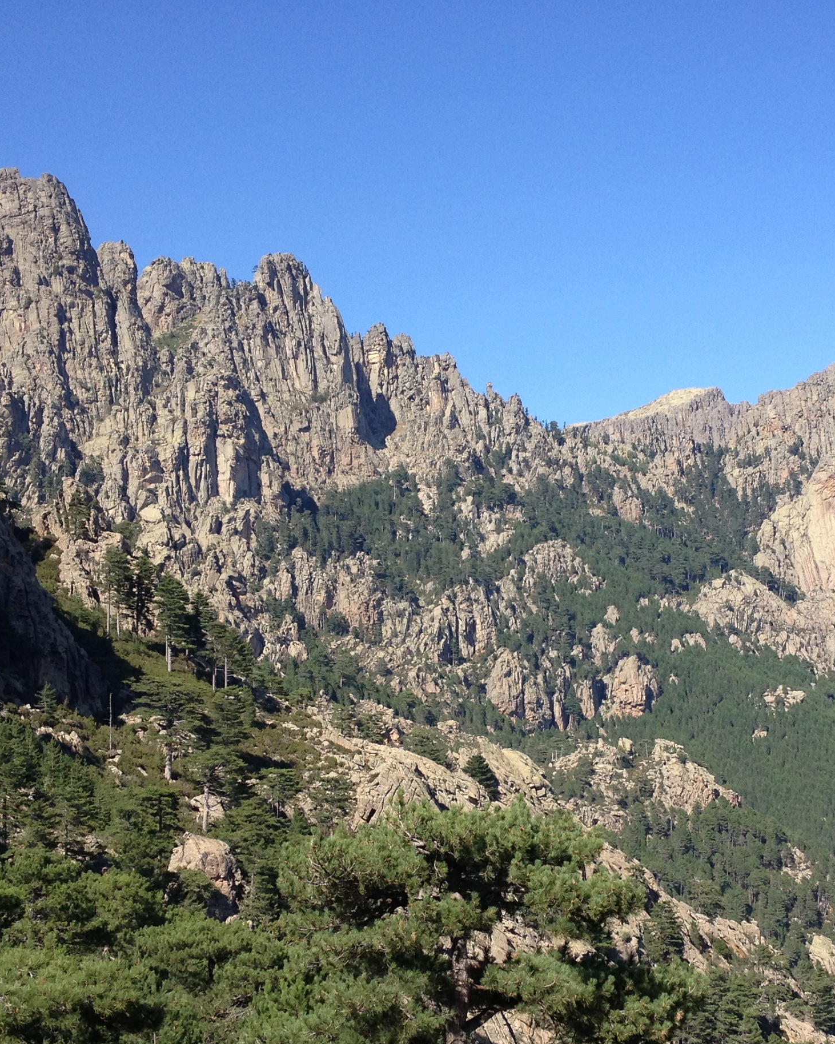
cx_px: 527
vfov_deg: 30.8
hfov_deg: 24.9
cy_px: 689
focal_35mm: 61
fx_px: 1885
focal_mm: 4.28
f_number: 2.4
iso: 64
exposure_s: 1/1104
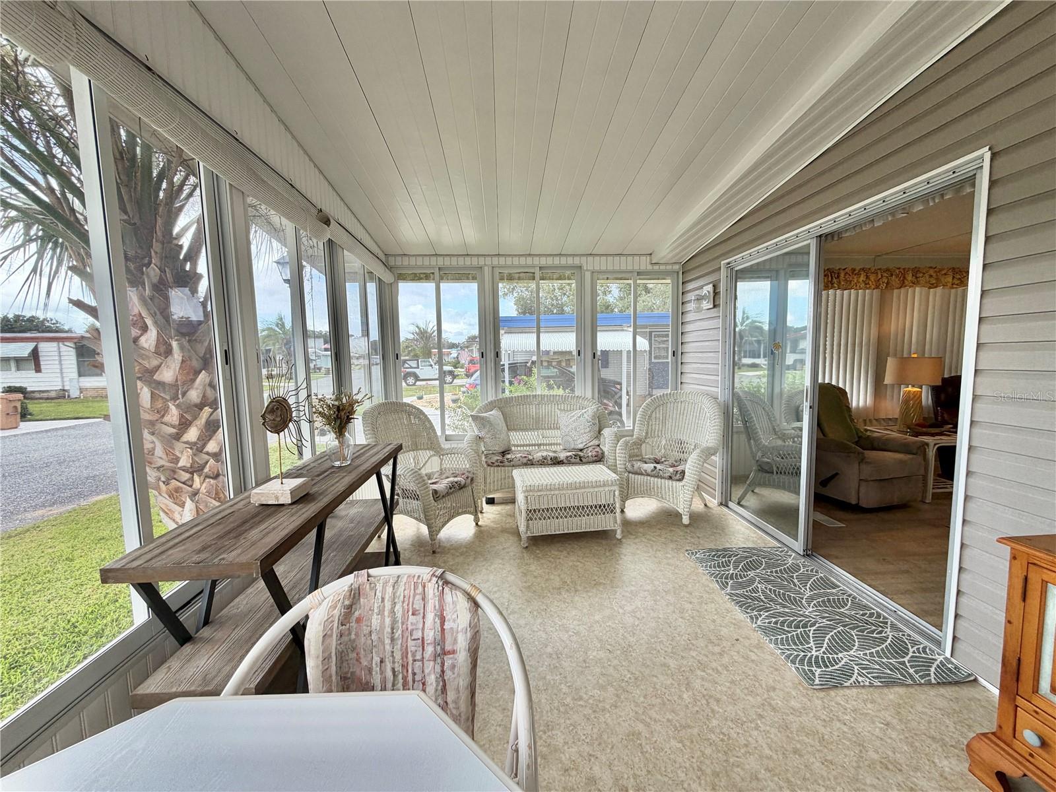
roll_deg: +1.4
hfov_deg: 102.1
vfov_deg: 85.7
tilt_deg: -5.7
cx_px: 528
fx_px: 427
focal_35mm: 14
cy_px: 396
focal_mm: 2.22
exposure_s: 1/121
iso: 50
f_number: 2.2
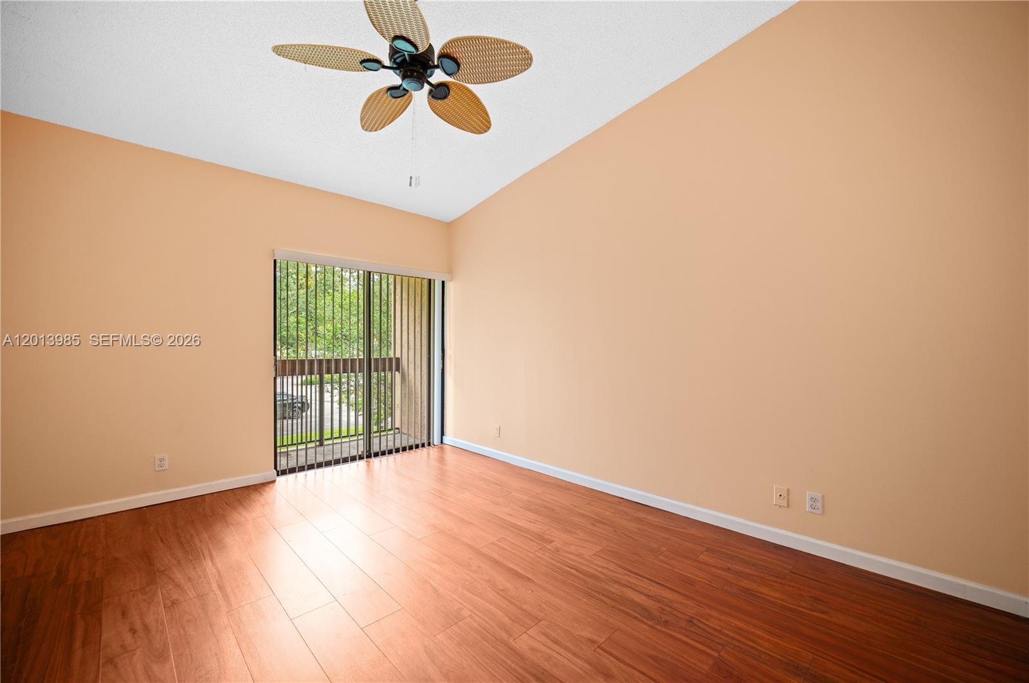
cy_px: 342
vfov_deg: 81.1
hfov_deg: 104.3
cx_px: 514
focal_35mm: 14
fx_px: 400
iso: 200
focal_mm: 14
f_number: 2.8
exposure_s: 1/30
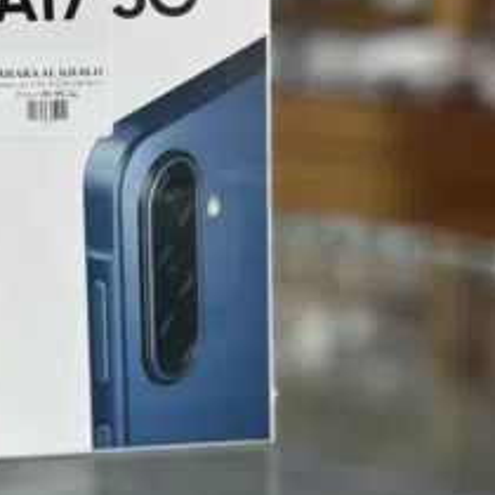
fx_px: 1310
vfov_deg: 21.1
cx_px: 146
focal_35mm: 81
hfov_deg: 21.3
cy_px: 94
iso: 64
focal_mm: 6.86
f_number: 1.78
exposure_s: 1/118
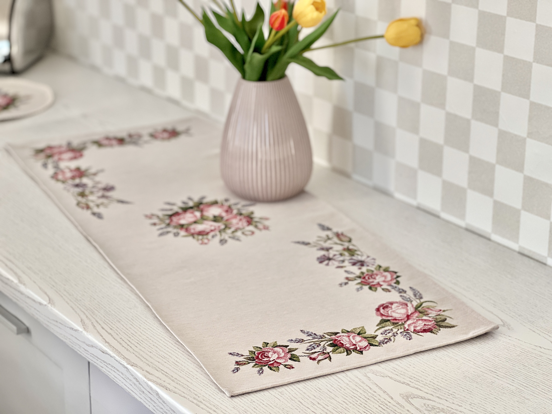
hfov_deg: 25.3
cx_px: 276
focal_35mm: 77
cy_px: 207
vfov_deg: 19.1
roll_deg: +0.0
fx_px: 1228
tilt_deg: -20.6
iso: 160
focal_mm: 9
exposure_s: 1/121
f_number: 2.8
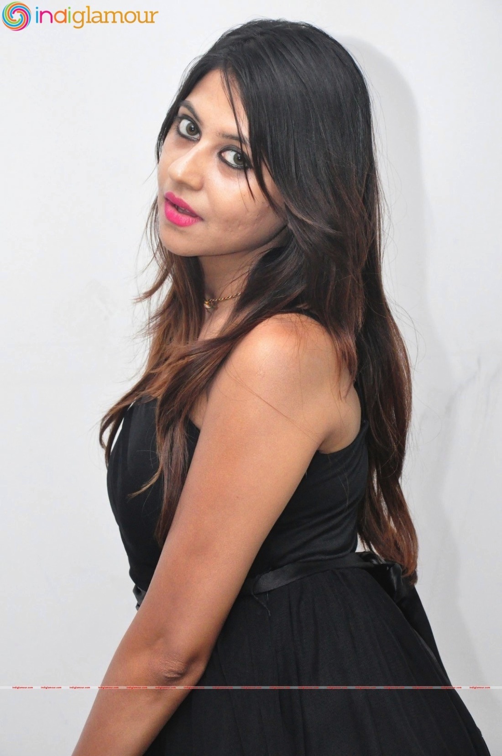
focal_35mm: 112
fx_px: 2359
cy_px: 378
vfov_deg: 18.2
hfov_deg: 12.1
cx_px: 251
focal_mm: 75
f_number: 5.3
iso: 3200
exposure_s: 1/125
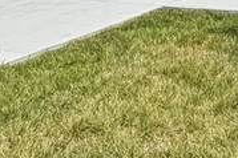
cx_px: 314
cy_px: -12
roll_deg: -0.4
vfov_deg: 12.9
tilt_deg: -8.8
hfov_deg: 18.3
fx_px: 687
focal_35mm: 104
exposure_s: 1/770
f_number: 2.2
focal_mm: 2.2
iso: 20
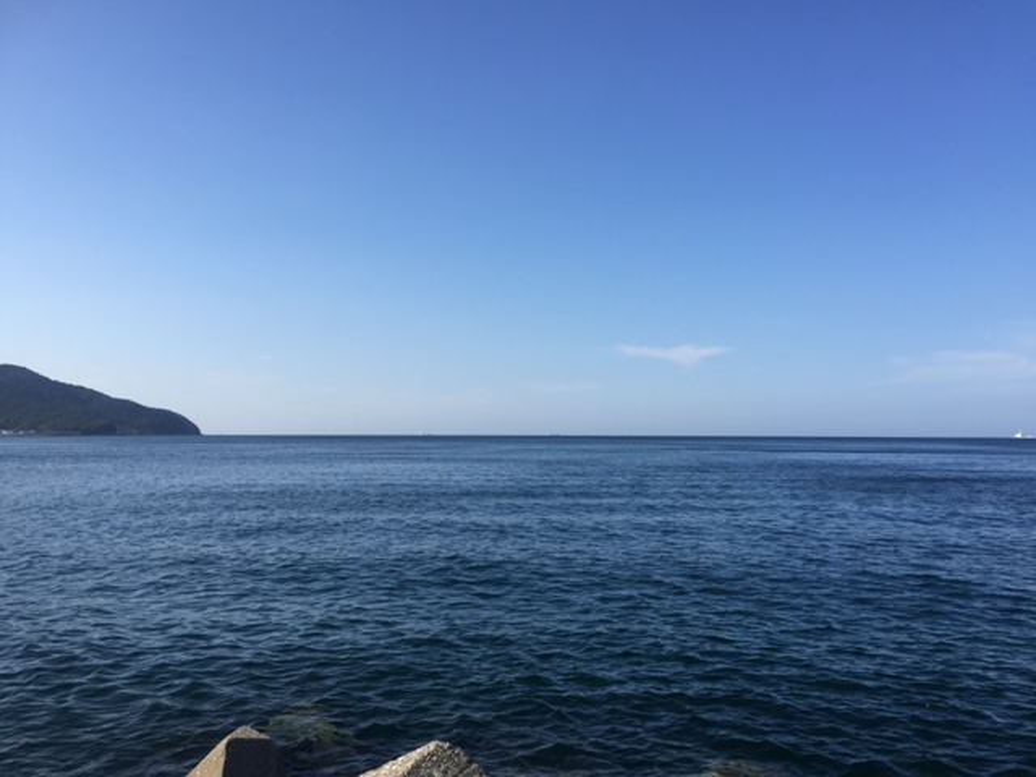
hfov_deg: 61.7
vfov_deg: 48.2
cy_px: 388
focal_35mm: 29
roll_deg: -0.4
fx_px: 868
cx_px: 518
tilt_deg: +3.1
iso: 32
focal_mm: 4.15
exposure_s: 1/2083
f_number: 2.2
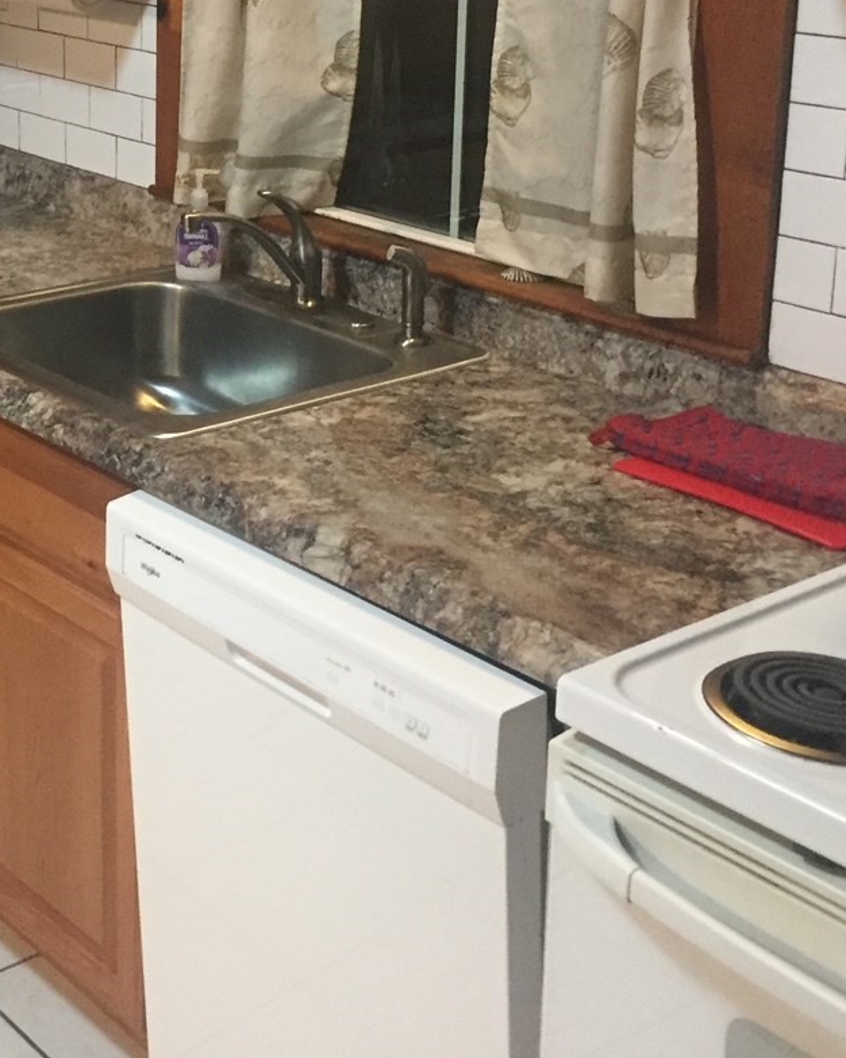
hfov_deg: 25.1
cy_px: 249
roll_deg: -0.9
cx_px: 100
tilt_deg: -15.0
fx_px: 1847
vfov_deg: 31.3
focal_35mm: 59
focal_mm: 4.15
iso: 250
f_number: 2.2
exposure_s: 1/15
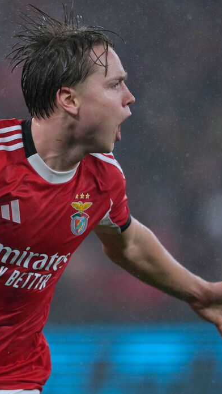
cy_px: 202
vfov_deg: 3.3
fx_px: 6796
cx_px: -26
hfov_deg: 1.9
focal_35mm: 650
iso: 3200
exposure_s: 1/2000
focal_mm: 400
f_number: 3.5
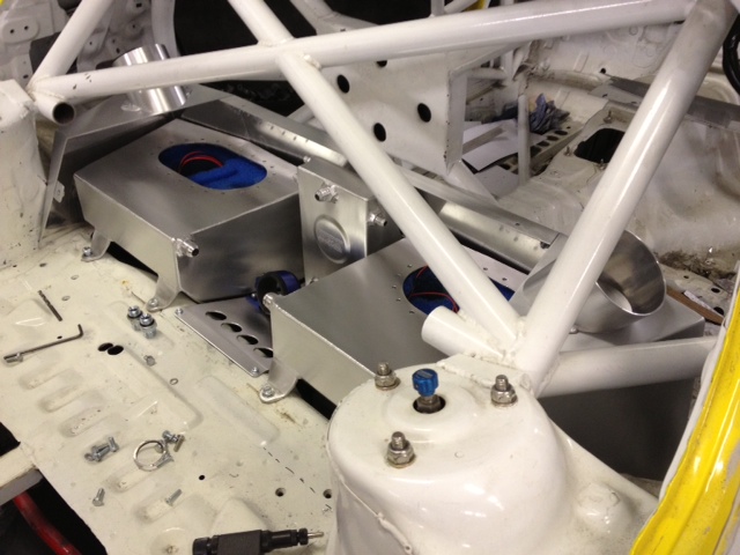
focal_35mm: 35
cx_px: 370
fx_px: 748
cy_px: 278
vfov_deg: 40.7
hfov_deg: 52.6
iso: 125
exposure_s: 1/20
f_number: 2.4
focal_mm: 4.3
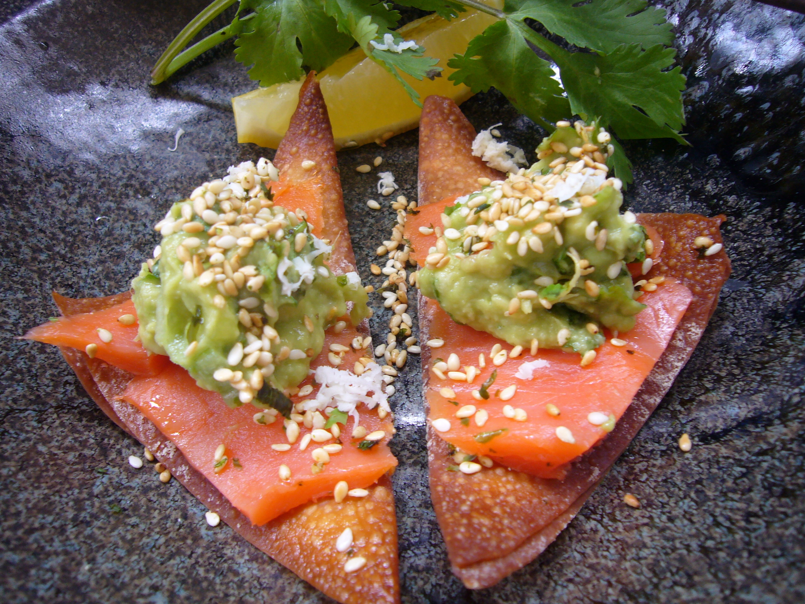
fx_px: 651
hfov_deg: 63.4
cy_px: 302
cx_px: 402
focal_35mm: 28
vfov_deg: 49.7
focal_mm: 4.6
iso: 80
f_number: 2.8
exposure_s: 1/30
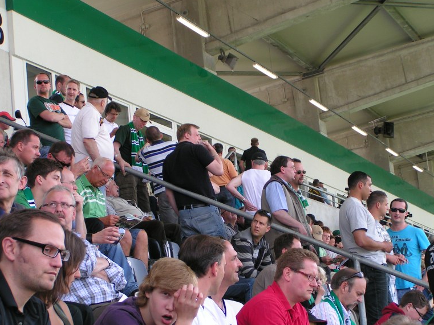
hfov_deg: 23.6
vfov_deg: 17.8
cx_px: 221
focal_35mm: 83
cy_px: 168
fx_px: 1041
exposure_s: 1/125
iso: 50
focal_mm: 12.1
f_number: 4
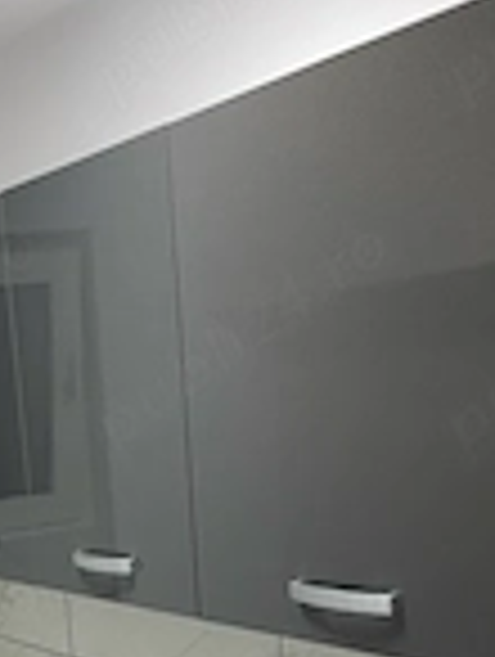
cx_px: -18
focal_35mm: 71
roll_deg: +7.6
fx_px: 1350
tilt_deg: -16.3
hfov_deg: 20.0
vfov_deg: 25.2
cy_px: 742
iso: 125
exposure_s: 1/87
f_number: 1.6
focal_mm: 5.1
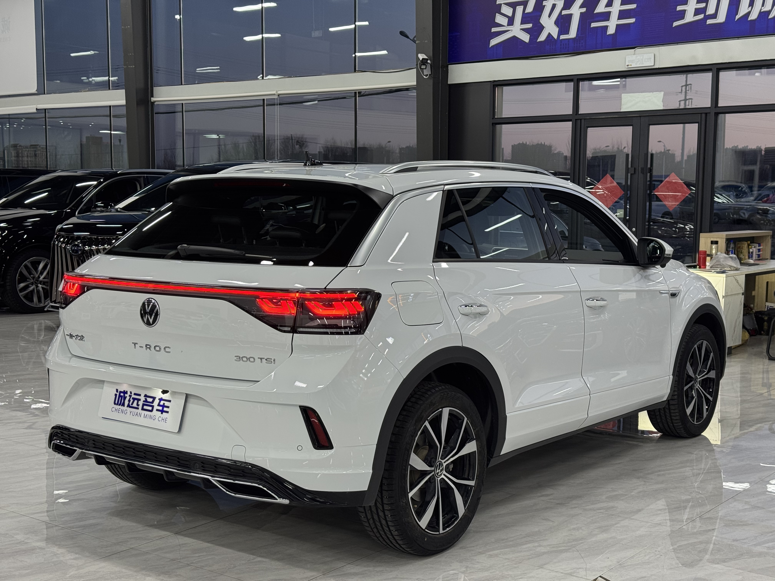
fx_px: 1075
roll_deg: +0.4
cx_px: 388
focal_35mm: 48
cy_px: 290
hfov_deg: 39.7
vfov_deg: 30.3
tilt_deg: -6.3
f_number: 1.78
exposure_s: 1/100
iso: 80
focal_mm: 6.76
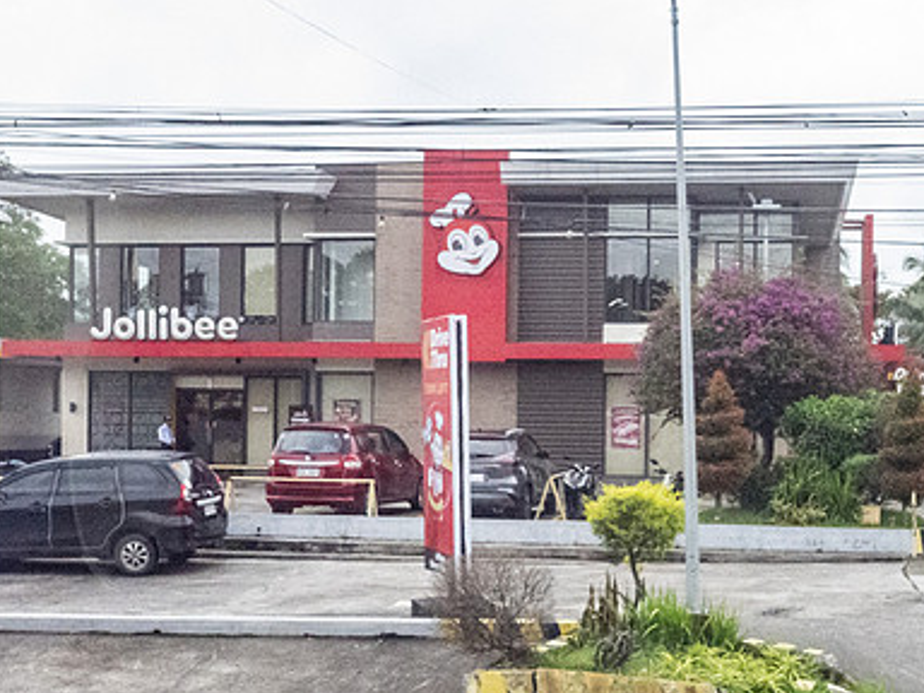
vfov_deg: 28.4
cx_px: 574
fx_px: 1361
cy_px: 437
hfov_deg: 37.3
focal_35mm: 51
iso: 22800
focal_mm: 24
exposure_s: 1/1000
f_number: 8
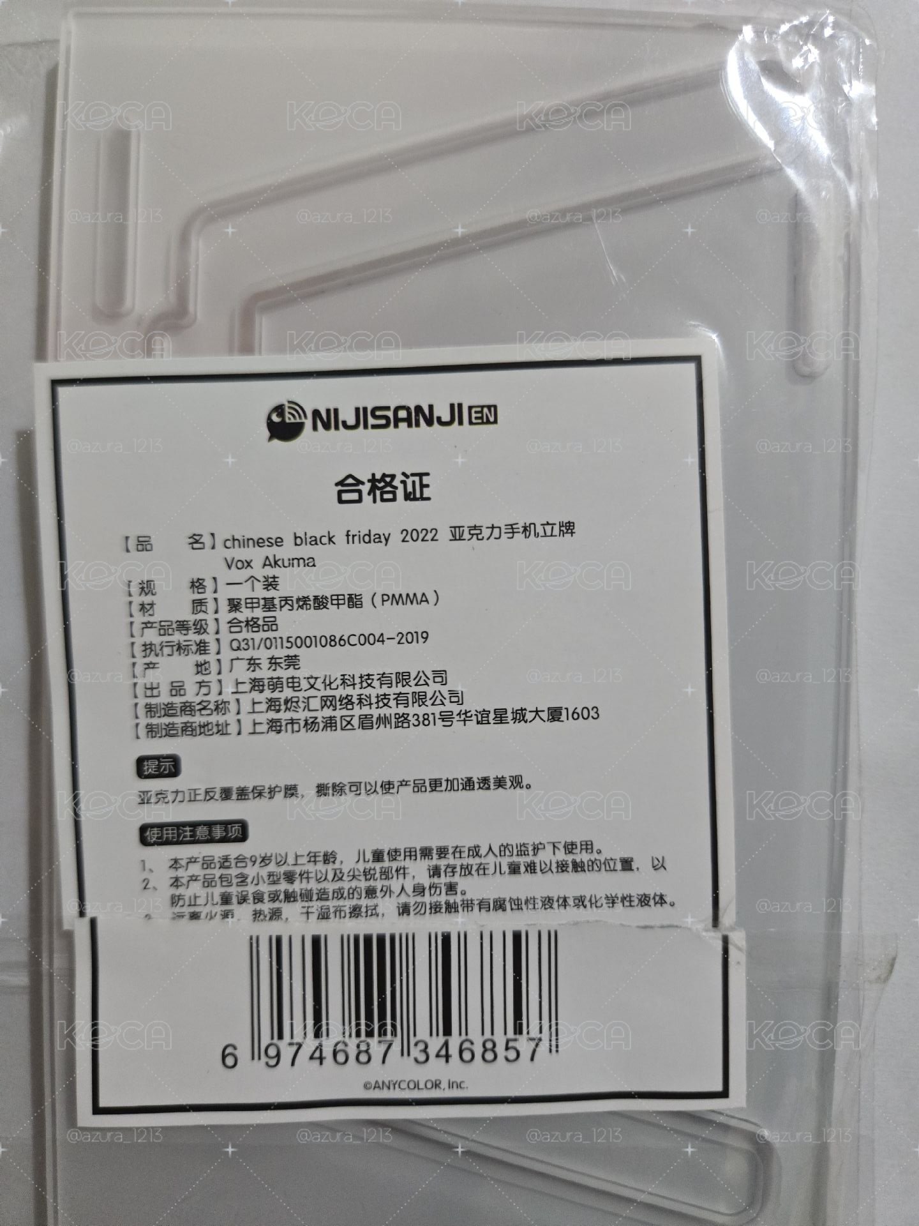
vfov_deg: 73.9
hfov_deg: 58.9
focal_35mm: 23
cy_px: 613
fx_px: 814
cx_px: 460
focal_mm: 5.4
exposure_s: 1/120
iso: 1000
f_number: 1.8
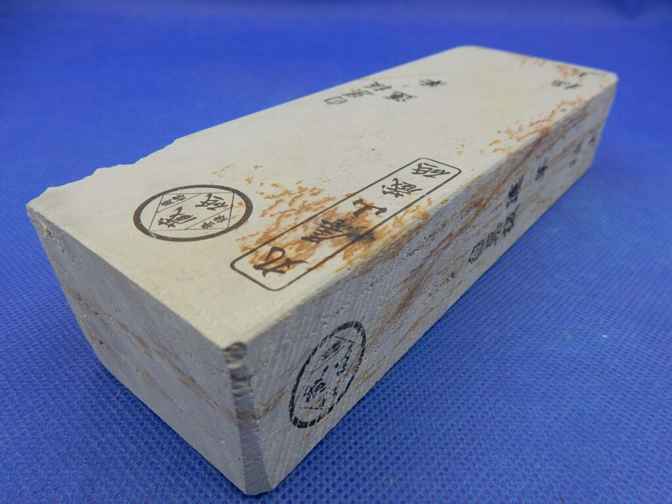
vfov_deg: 54.9
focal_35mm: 25
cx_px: 336
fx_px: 485
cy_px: 252
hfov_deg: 69.4
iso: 125
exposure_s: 1/100
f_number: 3.7
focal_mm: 4.5
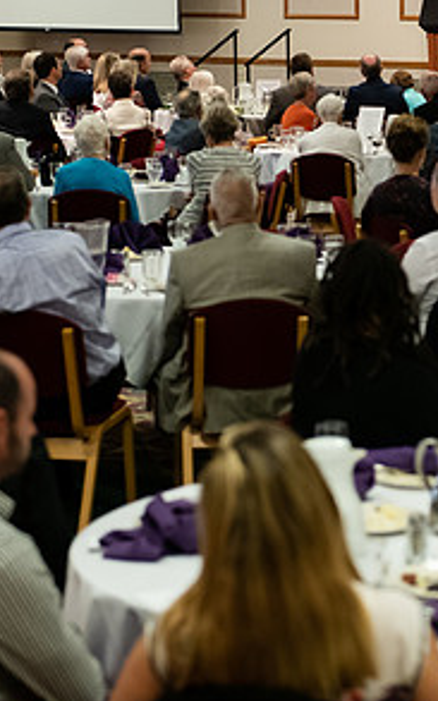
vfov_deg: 15.7
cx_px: 443
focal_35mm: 133
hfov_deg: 9.8
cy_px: 243
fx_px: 2541
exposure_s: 1/200
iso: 2000
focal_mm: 66
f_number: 3.2
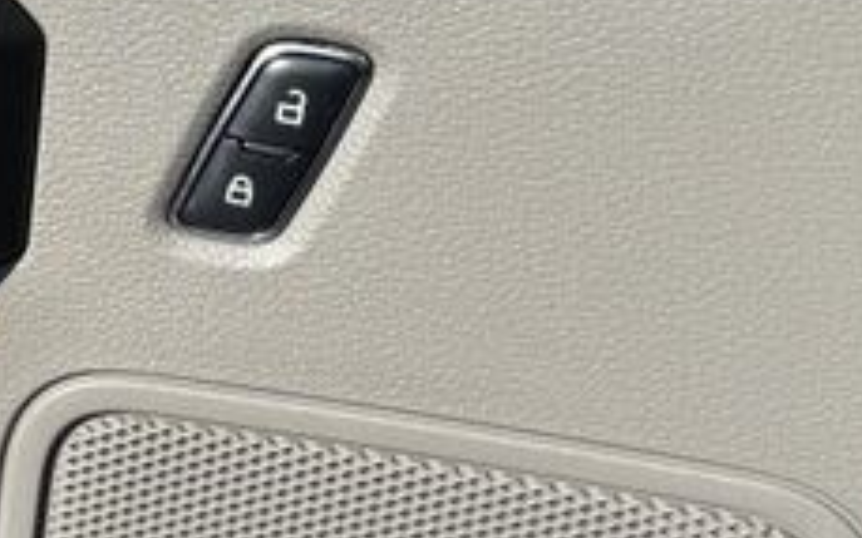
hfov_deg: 17.3
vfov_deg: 11.5
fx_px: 2677
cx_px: -233
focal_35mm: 114
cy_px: 184
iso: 80
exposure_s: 1/2710
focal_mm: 6.76
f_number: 1.78
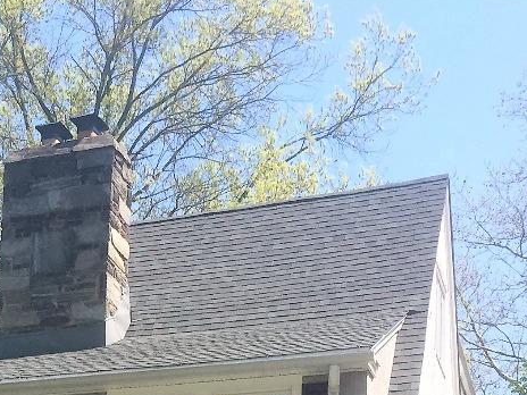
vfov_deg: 15.1
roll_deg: -1.9
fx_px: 1370
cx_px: 11
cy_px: 607
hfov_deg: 21.1
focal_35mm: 90
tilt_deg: +6.4
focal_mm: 4.15
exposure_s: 1/1236
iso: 32
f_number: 2.2
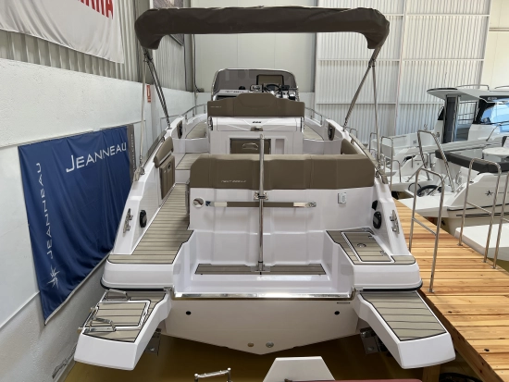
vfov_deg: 53.1
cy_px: 191
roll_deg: +0.1
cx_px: 254
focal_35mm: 26
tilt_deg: -13.7
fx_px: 382
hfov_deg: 67.3
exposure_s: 1/121
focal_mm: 5.7
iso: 40
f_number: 1.5
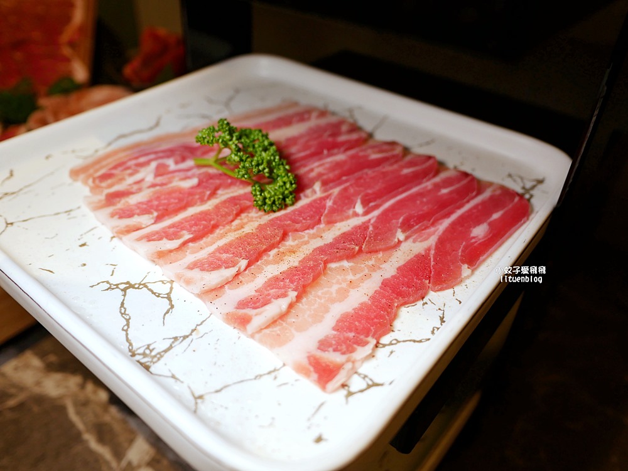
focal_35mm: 28
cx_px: 314
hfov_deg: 63.4
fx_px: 508
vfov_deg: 49.8
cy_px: 236
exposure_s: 1/200
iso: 200
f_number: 2.5
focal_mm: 14
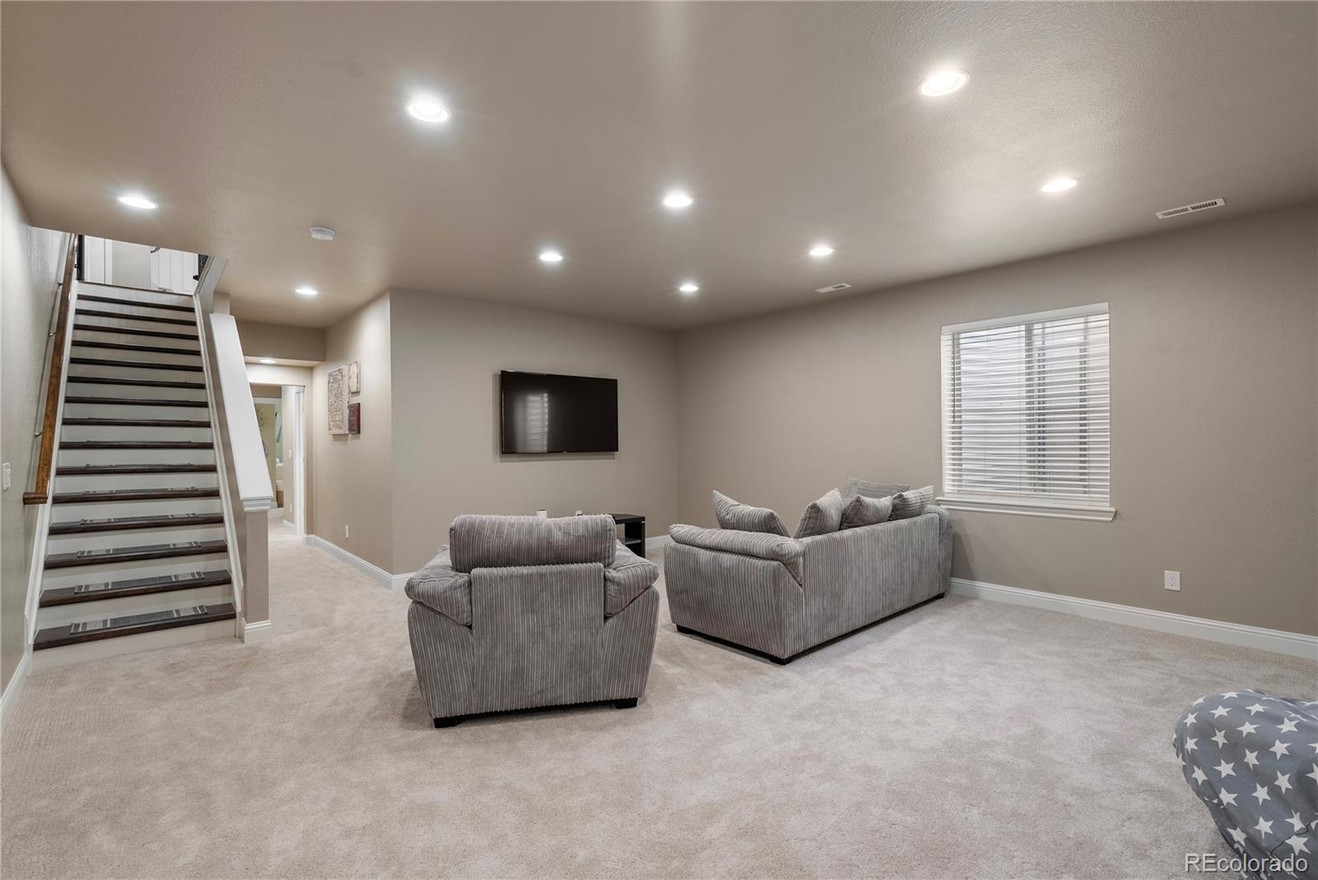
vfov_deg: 73.8
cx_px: 659
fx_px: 586
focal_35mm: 16
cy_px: 440
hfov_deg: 96.7
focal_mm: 16
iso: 100
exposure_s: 5
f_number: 8
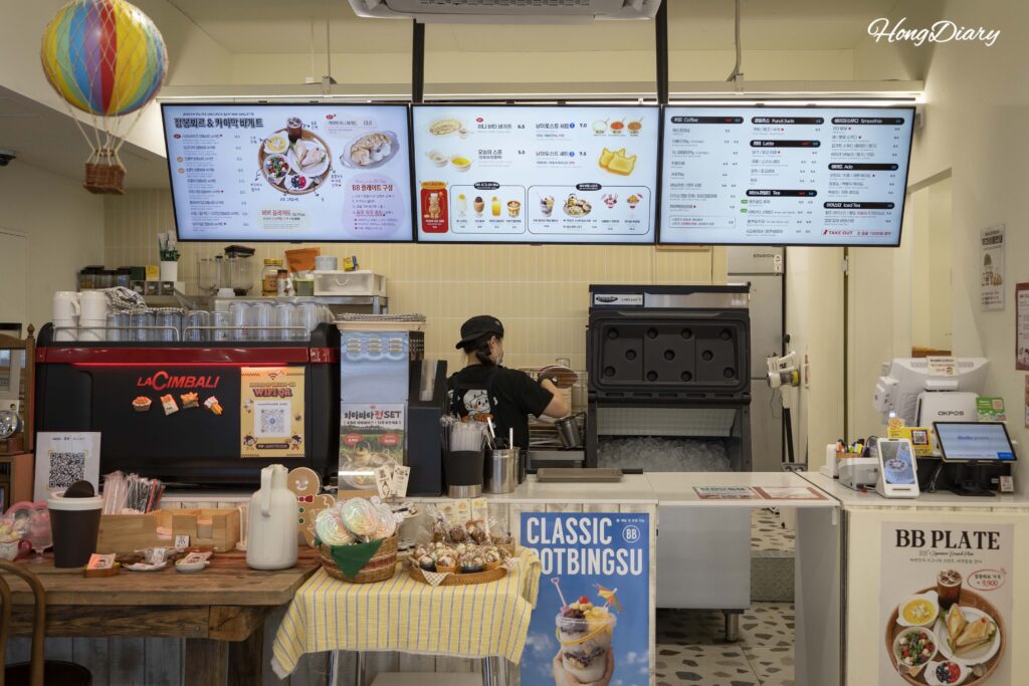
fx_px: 972
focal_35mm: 34
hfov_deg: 55.8
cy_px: 343
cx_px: 514
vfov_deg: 38.9
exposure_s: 1/160
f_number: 4.5
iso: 800
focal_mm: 34
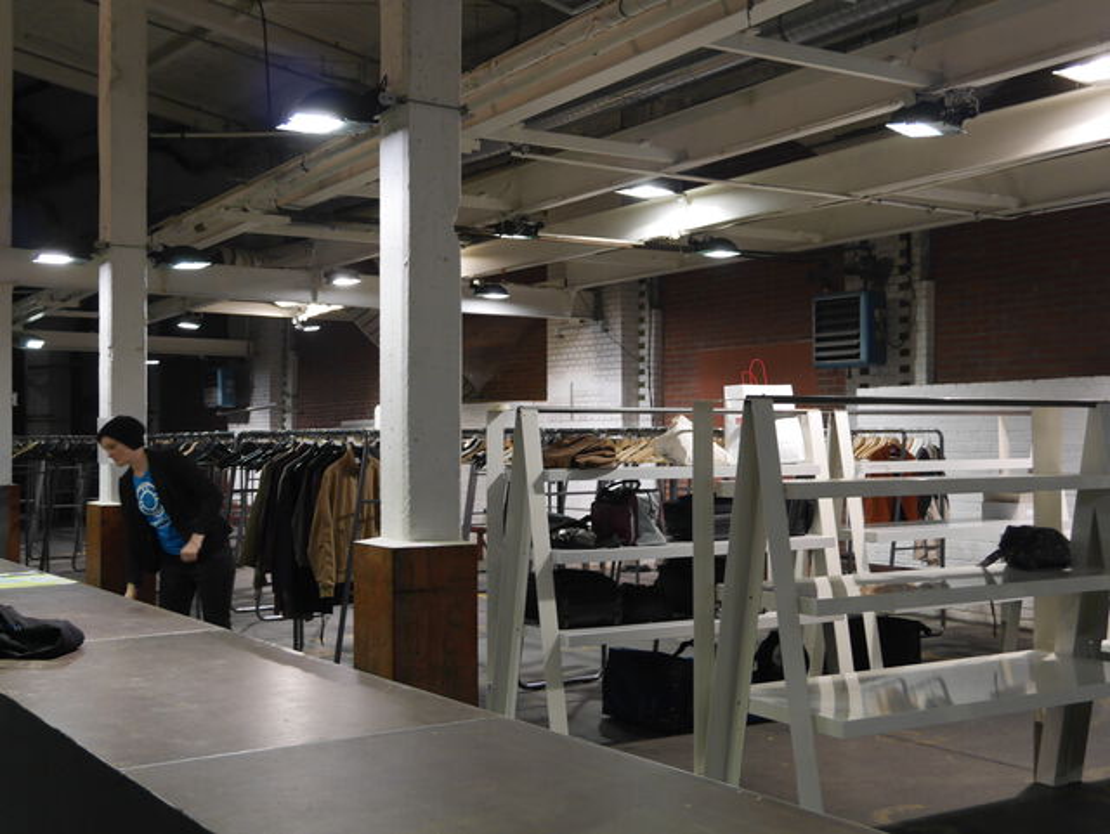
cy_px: 417
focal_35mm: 42
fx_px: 1348
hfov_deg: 44.8
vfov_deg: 34.4
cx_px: 555
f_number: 4.6
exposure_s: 1/60
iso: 640
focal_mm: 21
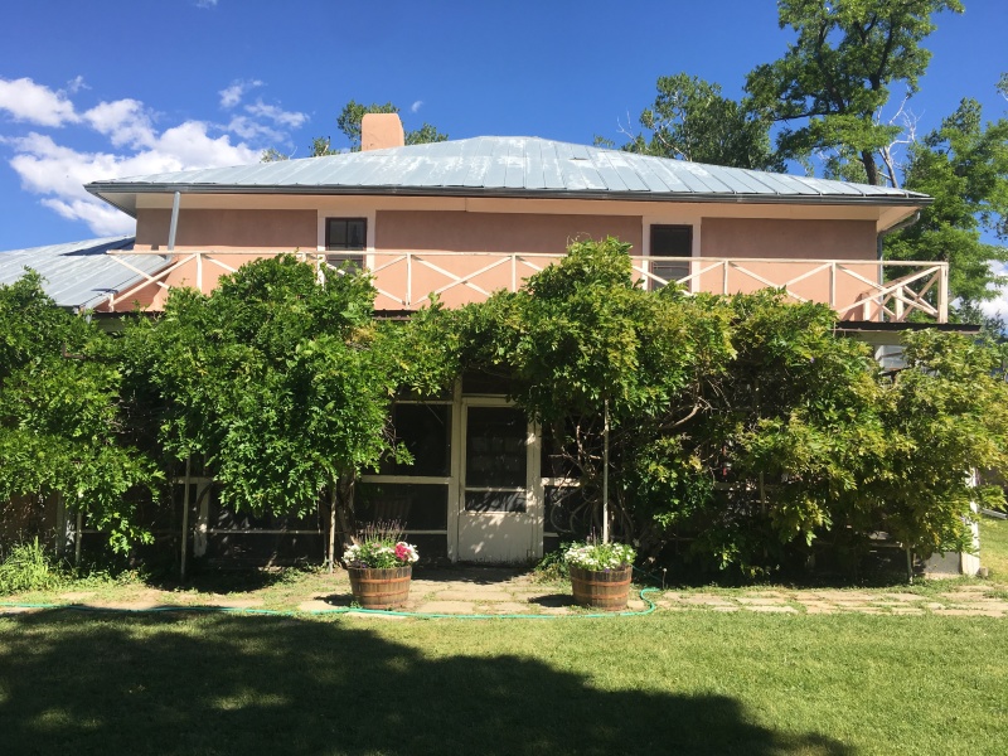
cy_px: 378
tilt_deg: +4.5
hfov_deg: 61.7
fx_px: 844
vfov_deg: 48.2
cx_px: 504
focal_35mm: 29
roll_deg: -0.3
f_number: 2.2
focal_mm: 4.15
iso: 25
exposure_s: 1/1083
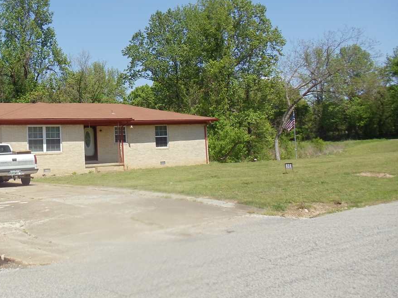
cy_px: 112
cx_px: 116
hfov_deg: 29.9
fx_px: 736
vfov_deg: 22.9
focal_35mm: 64
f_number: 7.1
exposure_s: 1/200
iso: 80
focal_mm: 6
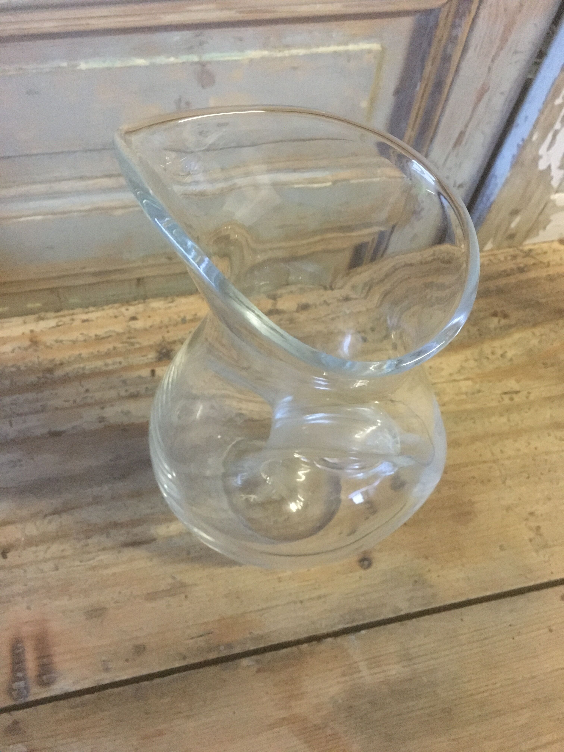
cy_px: 376
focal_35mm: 29
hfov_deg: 48.2
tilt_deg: -63.9
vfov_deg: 61.7
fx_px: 630
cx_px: 282
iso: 400
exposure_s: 1/17
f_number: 2.2
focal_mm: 4.15
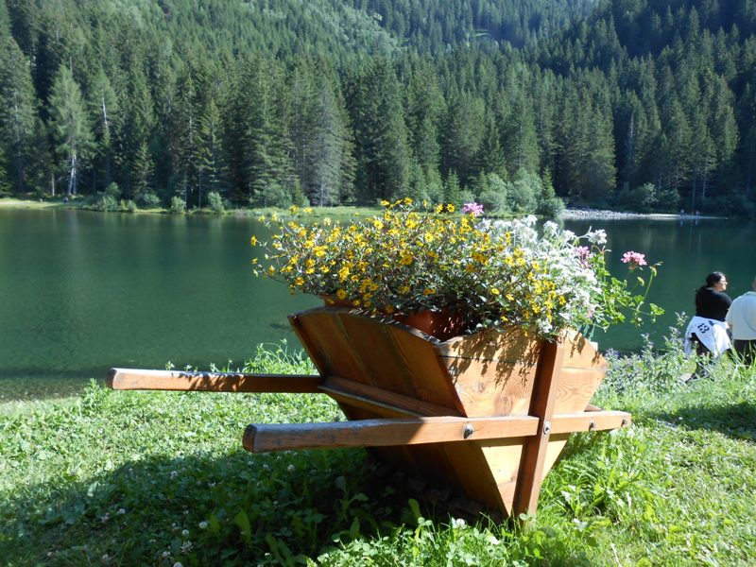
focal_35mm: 30
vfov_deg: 46.8
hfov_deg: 60.0
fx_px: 655
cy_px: 284
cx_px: 378
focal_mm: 5.3
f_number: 3.8
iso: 80
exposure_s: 1/200
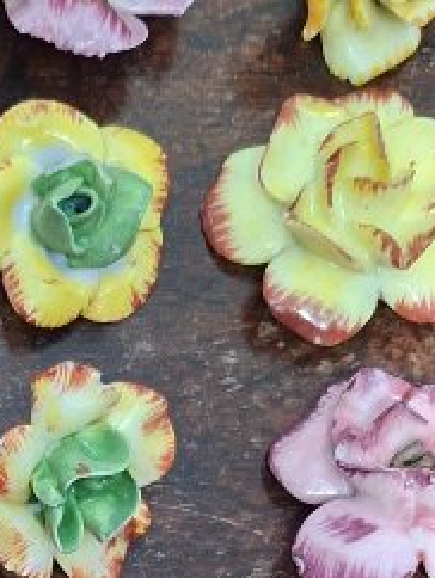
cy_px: 1032
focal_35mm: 114
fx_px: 1907
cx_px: -143
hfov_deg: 12.6
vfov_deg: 15.0
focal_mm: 5.54
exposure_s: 1/111
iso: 50
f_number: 1.8
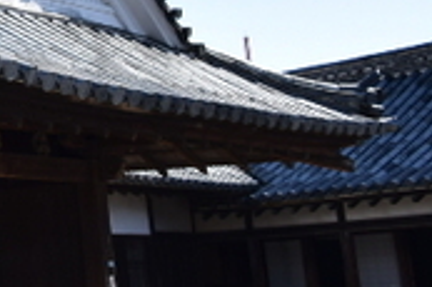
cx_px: -542
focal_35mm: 125
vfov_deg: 10.8
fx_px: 1499
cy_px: -27
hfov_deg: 13.1
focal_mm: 18
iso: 100
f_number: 5.6
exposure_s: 1/500
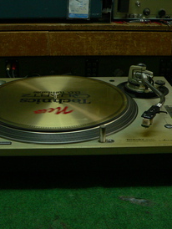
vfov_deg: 35.5
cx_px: 74
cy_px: 113
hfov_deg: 27.0
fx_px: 357
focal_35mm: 54
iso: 200
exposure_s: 1/40
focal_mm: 6.5
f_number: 2.8
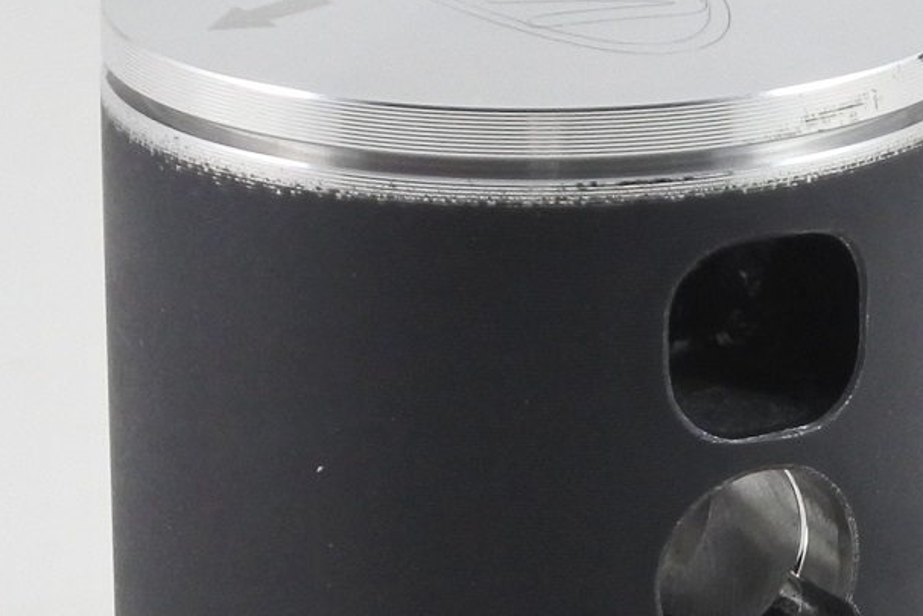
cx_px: 547
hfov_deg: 11.6
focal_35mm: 177
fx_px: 4539
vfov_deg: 7.7
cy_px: 524
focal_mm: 19.7
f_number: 4.5
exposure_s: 1/125
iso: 640
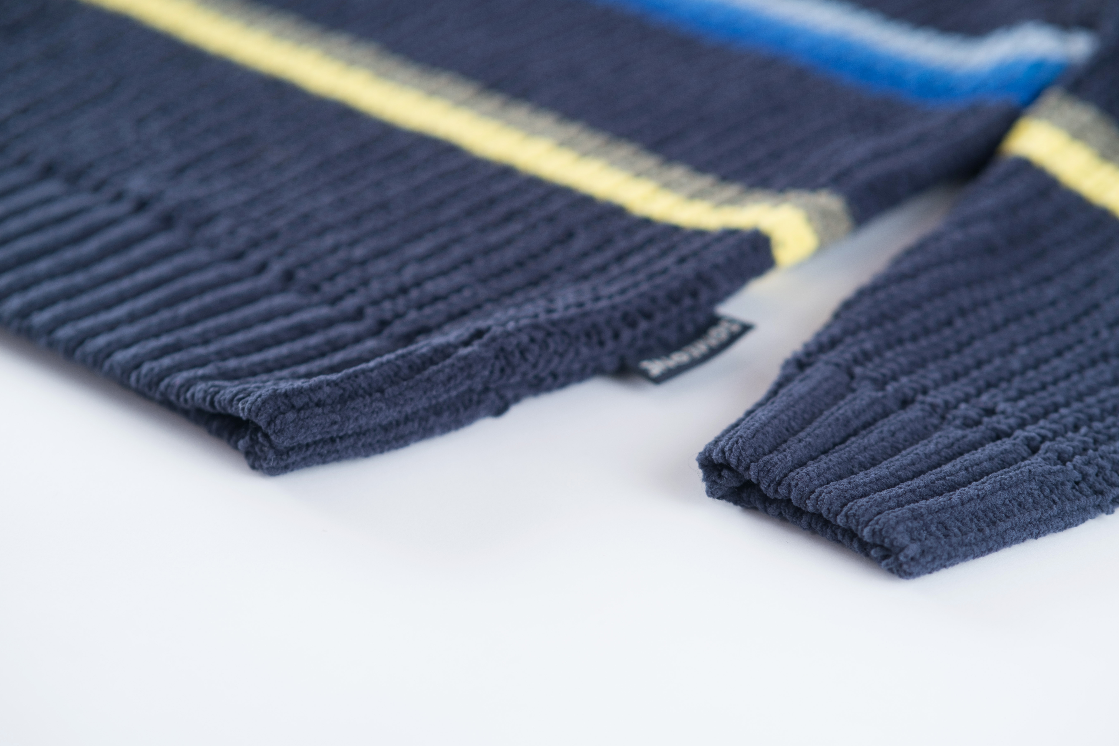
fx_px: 3978
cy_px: 373
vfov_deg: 10.7
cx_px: 560
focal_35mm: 128
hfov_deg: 16.0
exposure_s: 1/200
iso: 125
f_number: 2.8
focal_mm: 85
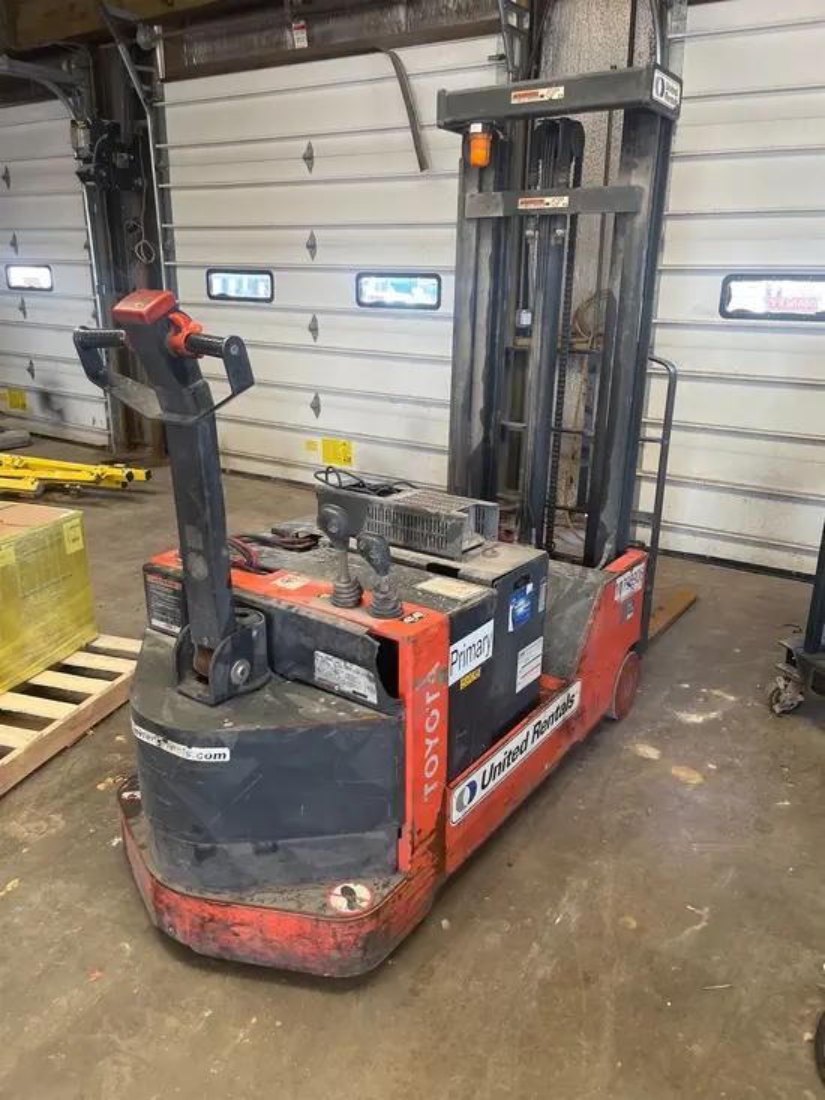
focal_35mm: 26
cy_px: 550
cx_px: 412
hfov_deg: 53.1
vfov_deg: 67.3
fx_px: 826
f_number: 1.6
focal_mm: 5.1
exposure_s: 1/110
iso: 125
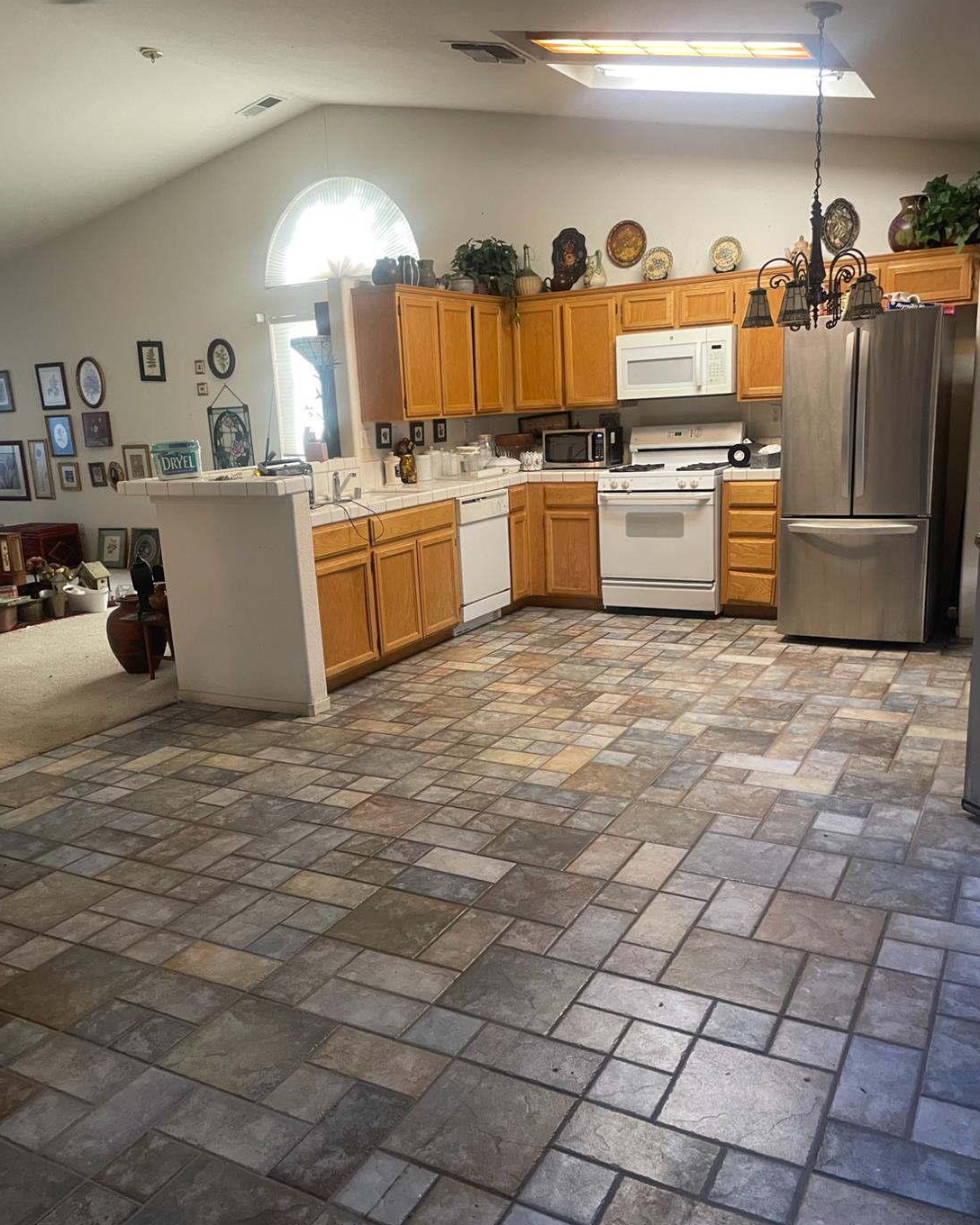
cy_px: 635
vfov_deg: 62.2
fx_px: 1015
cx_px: 490
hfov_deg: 51.5
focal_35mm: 28
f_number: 1.6
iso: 200
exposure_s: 1/60
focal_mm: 4.2
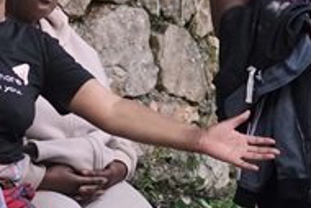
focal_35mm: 195
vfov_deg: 6.9
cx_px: 0
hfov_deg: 10.5
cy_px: 368
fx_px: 1686
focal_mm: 29
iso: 500
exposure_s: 1/320
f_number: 2.8
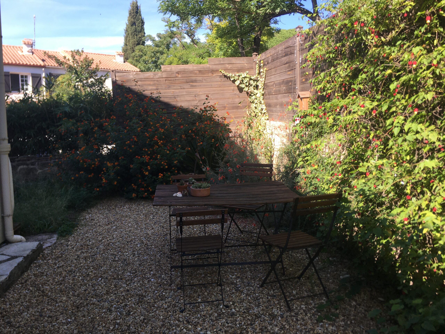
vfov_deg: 48.2
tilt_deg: -4.1
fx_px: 373
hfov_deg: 61.7
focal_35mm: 29
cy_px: 167
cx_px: 222
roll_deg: +0.4
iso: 25
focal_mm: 4.15
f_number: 2.2
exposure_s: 1/490
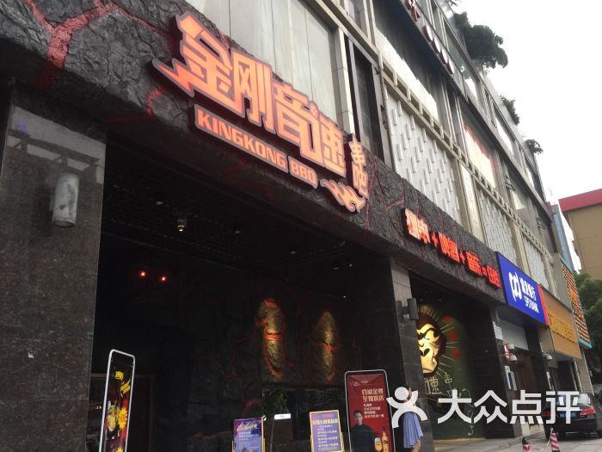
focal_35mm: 29
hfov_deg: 61.7
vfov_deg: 48.2
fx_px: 504
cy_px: 226
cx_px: 301
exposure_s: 1/33
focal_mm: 4.15
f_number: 2.2
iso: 50
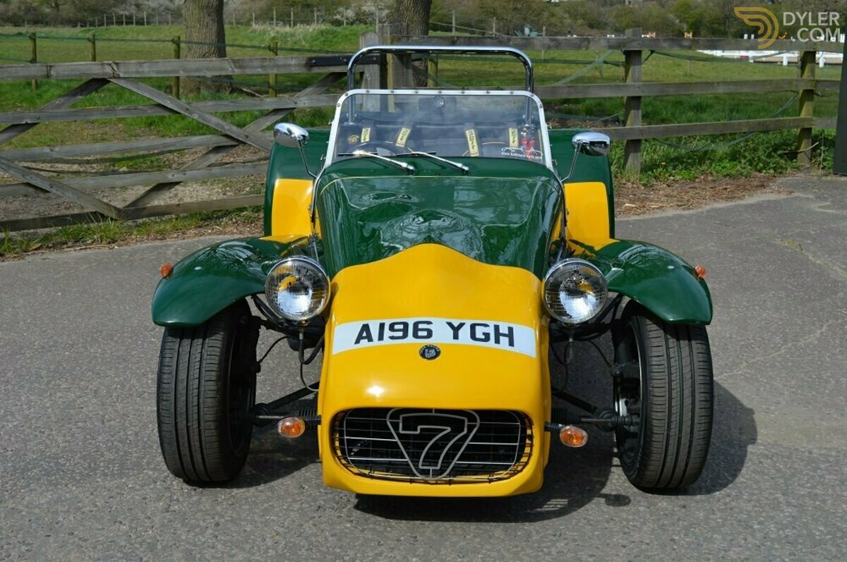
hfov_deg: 45.0
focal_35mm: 44
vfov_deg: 30.8
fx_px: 1022
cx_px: 424
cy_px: 281
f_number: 9
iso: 100
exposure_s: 1/320
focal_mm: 29
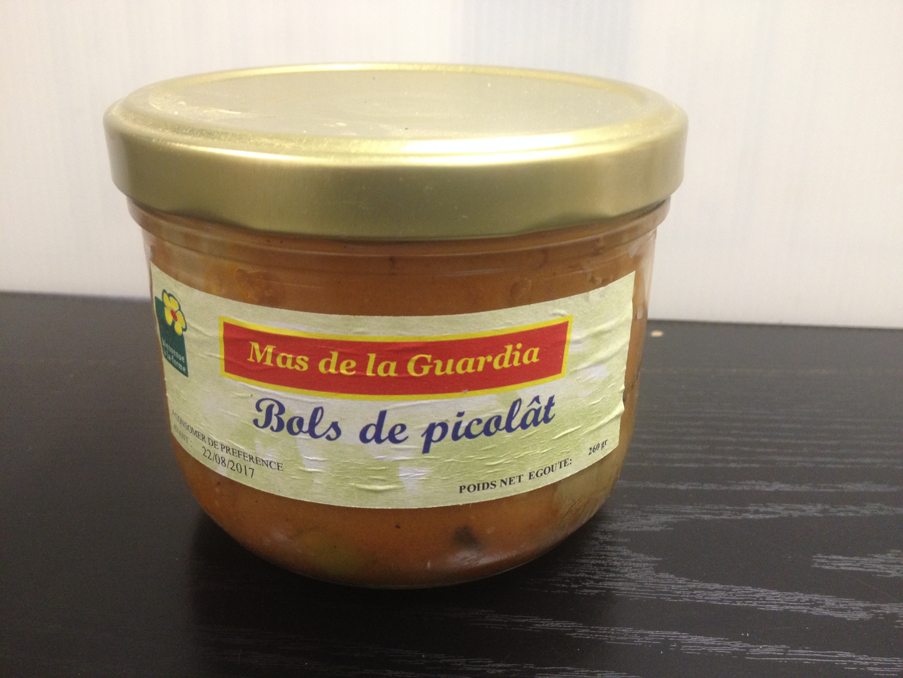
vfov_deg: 40.7
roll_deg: -0.1
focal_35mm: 35
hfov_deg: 52.6
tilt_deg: -23.5
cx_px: 452
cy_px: 339
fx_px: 913
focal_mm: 4.28
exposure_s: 1/20
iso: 160
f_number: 2.4
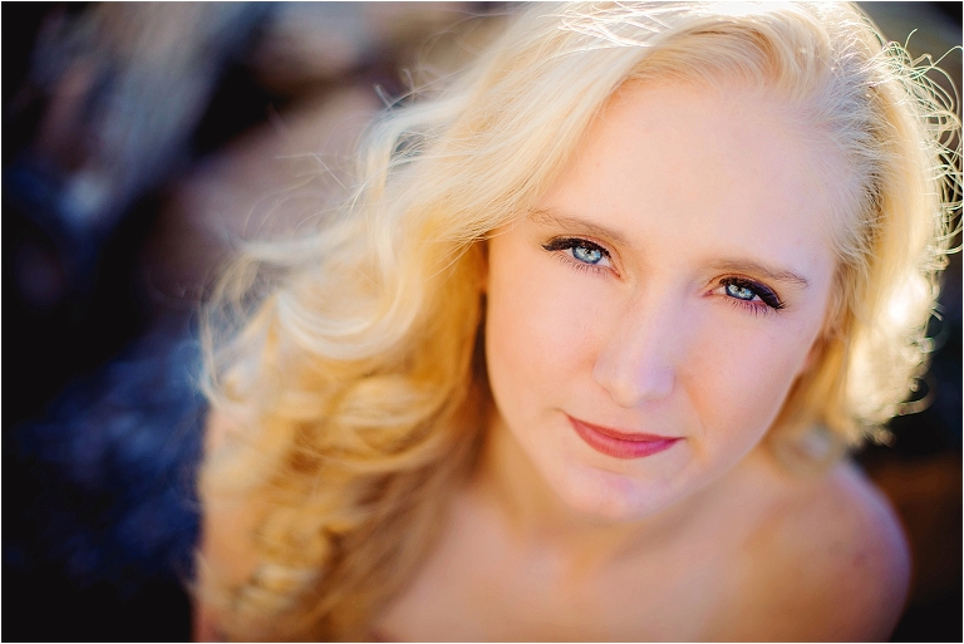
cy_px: 322
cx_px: 482
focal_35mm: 50
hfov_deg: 39.6
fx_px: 1340
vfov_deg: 27.0
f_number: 2
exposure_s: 1/1250
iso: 200
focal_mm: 50
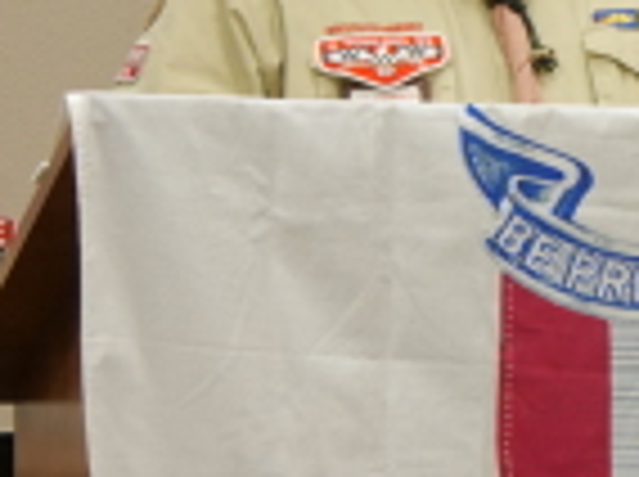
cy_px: 115
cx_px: 551
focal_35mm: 235
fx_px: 4331
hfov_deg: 8.4
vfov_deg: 6.3
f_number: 4.7
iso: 2000
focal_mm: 40
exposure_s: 1/80
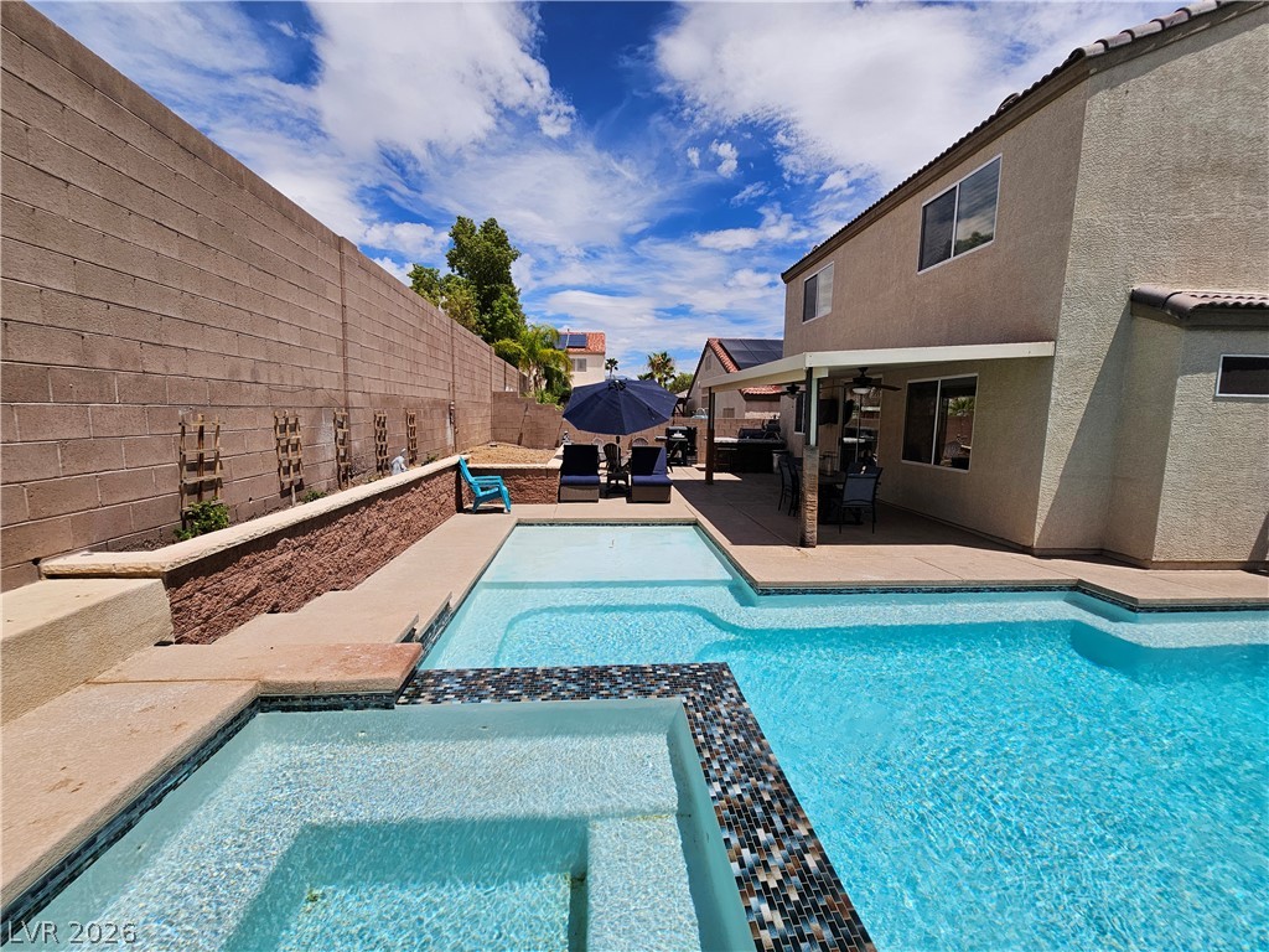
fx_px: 477
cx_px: 634
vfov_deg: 89.9
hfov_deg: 106.2
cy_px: 476
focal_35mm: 13
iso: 50
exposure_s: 1/5257
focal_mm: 2.2
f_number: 2.2
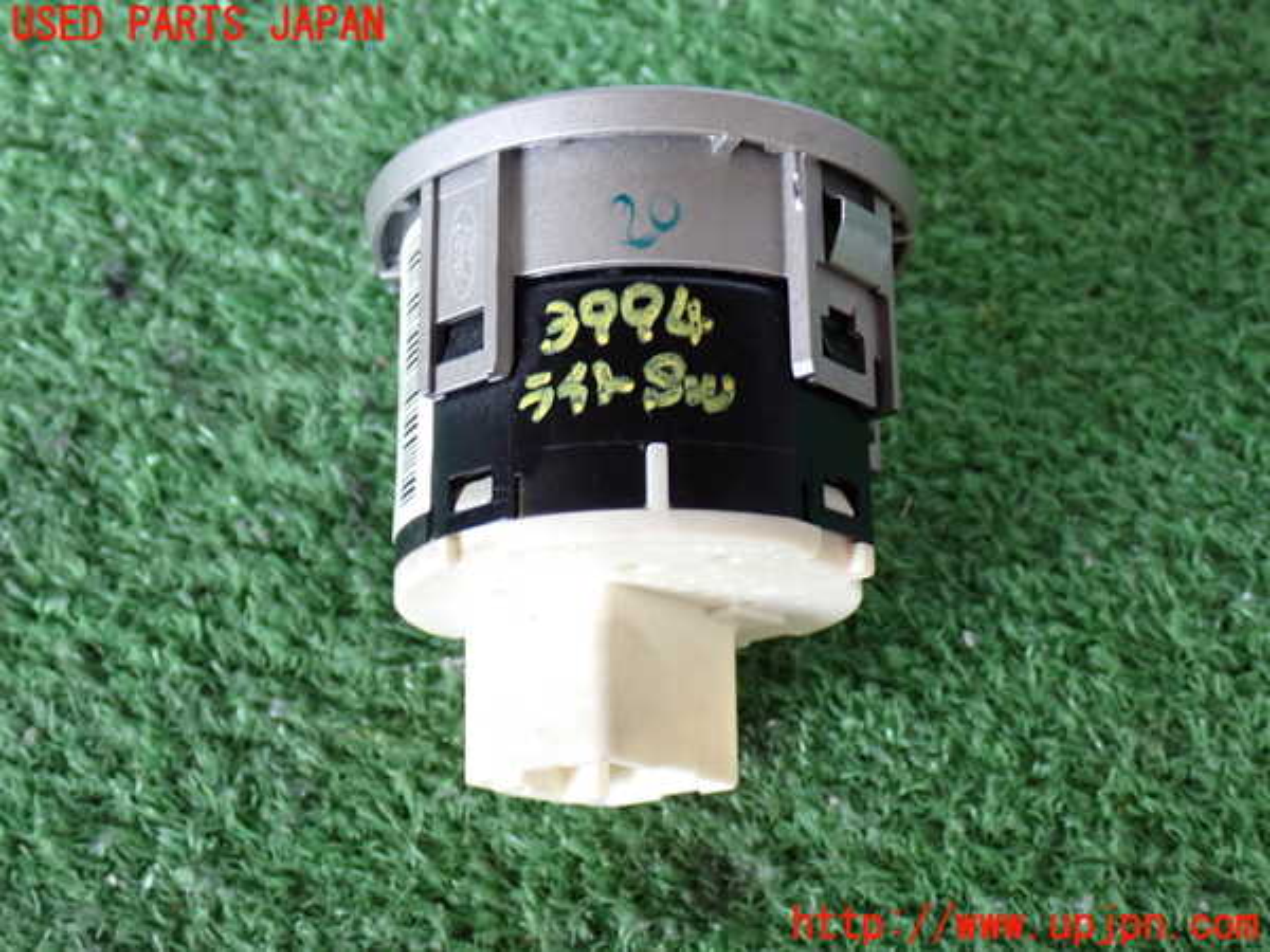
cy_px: 476
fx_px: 1981
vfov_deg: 27.0
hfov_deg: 35.5
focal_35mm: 54
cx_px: 635
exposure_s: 1/50
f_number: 3.3
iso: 320
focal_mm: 9.65
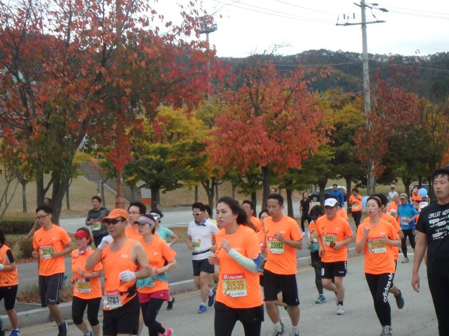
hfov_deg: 27.4
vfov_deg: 20.7
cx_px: 224
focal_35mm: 71
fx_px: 921
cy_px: 168
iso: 640
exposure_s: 1/500
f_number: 5.1
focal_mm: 12.6
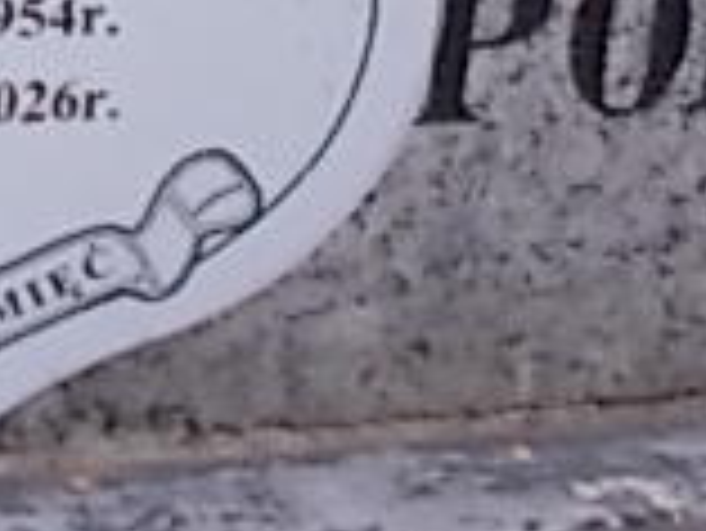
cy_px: -369
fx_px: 2164
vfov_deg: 12.9
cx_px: 27
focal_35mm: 106
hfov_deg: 18.1
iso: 80
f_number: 3.2
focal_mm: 4.6
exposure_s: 1/125
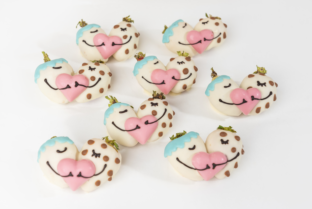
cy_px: 104
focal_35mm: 58
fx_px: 503
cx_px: 156
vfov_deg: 23.4
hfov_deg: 34.5
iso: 100
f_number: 8
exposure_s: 1/160
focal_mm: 58
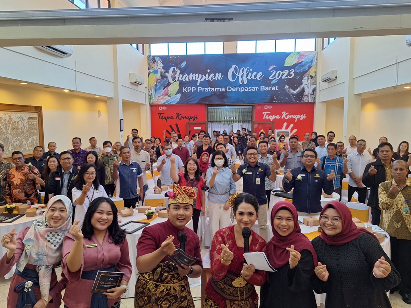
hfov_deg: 73.9
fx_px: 273
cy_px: 154
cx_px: 206
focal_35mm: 23
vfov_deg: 58.9
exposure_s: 1/50
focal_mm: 5.54
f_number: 1.8
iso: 125
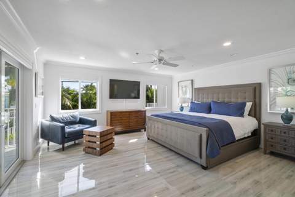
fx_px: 123
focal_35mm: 15
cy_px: 98
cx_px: 148
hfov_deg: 100.4
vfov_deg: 77.3
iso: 160
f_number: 11
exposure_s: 1/15
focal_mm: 10
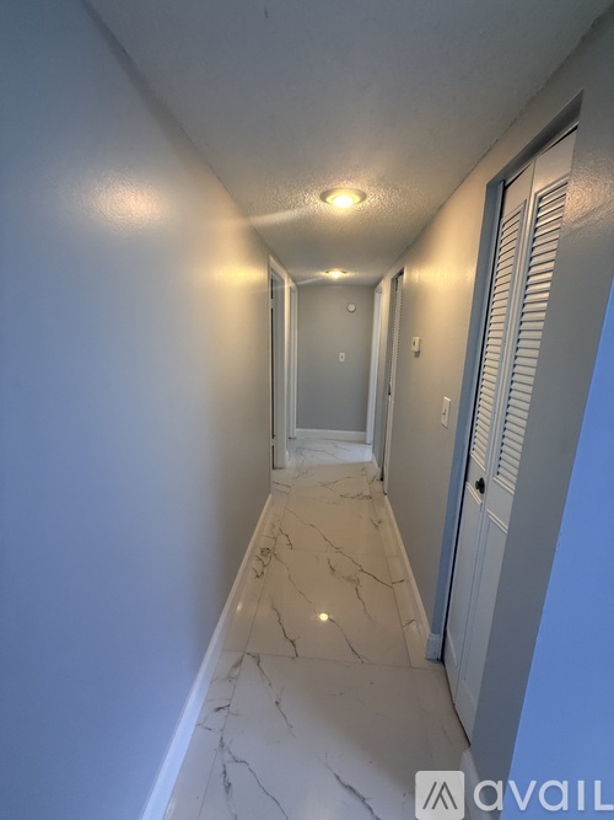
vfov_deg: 102.1
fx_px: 331
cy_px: 410
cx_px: 307
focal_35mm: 14
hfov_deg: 85.7
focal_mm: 2.22
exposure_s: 1/120
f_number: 2.2
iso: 250
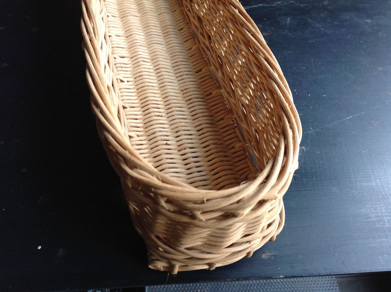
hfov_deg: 52.7
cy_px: 146
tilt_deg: -51.7
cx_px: 196
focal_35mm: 35
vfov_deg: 40.6
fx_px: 395
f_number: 2.4
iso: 50
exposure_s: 1/20
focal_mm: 4.28
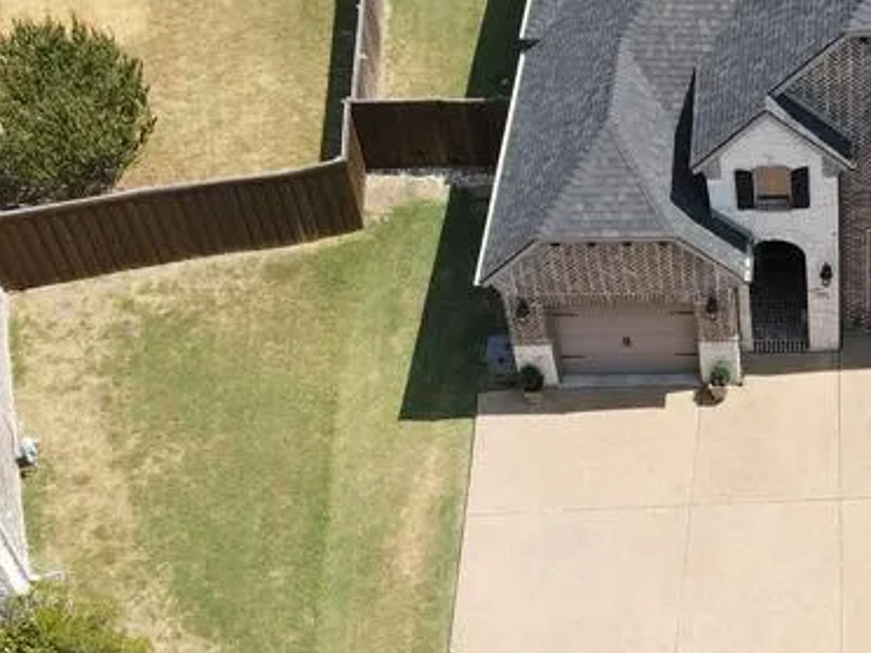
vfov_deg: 22.0
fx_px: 1661
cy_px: 131
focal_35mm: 66
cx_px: 937
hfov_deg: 27.2
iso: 100
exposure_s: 1/500
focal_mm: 4.5
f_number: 2.8
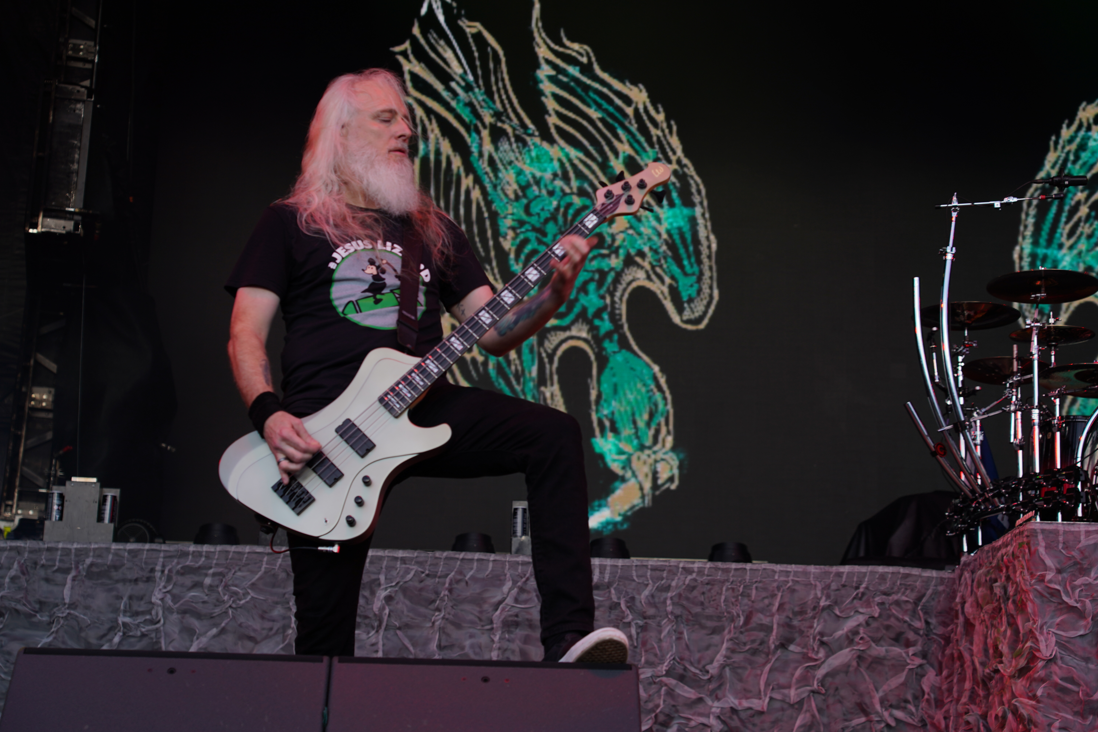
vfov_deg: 21.9
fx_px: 1891
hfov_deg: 32.4
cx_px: 549
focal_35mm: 62
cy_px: 366
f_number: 4.5
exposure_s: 1/100
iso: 125
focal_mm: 62
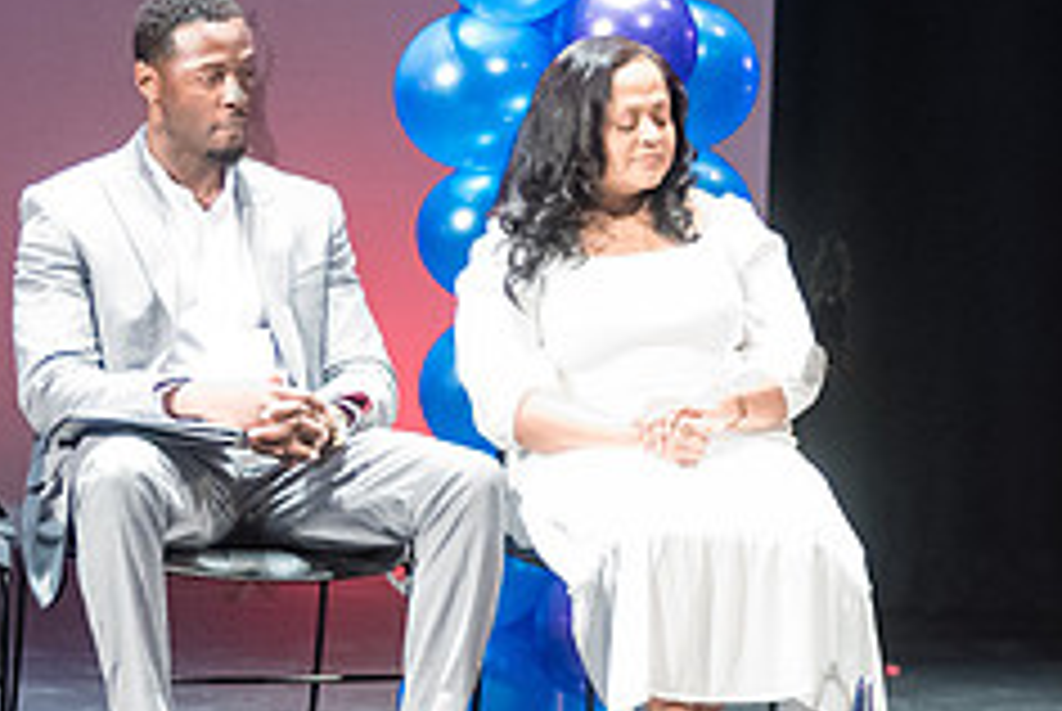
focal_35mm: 350
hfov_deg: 5.9
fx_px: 10338
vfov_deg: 3.9
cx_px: 1067
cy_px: 185
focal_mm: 112
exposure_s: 1/125
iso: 4000
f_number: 2.8
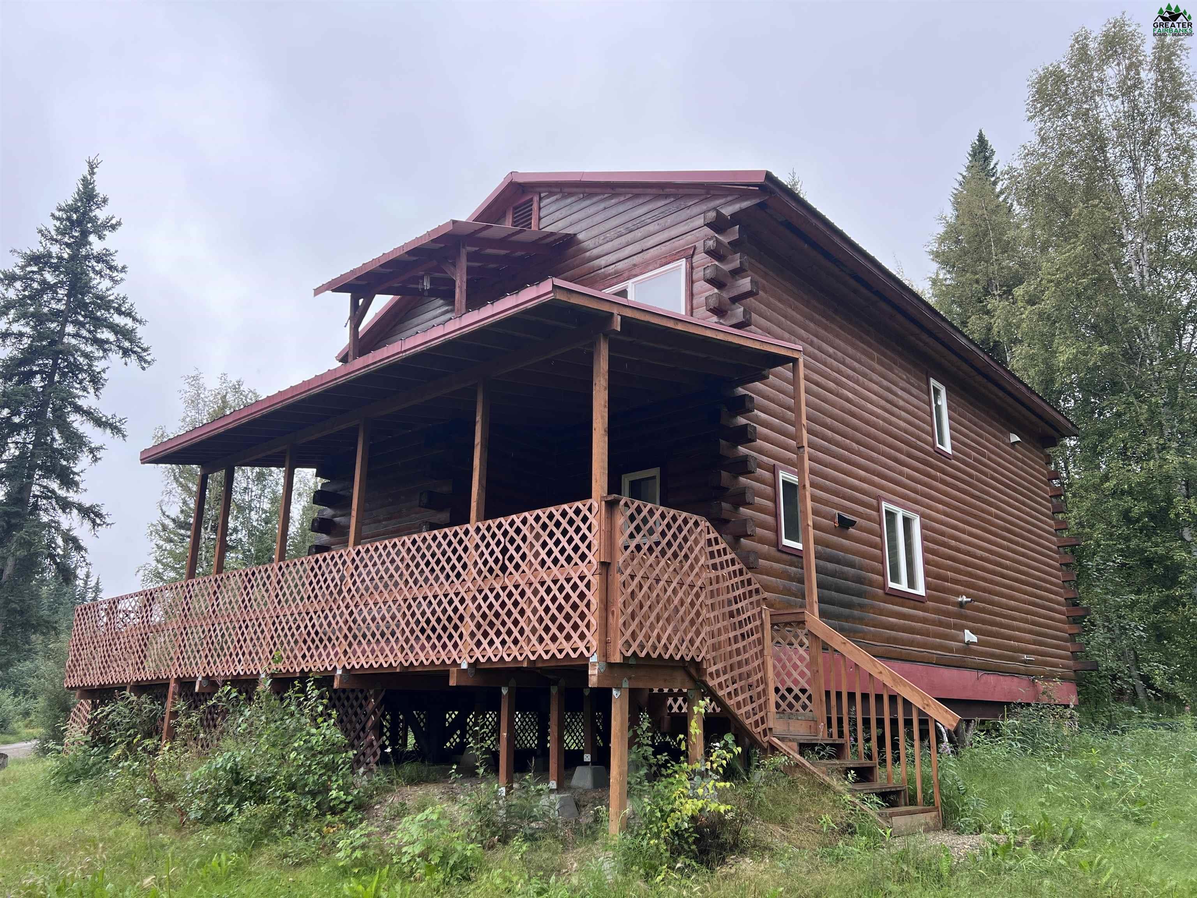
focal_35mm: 26
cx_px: 598
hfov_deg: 67.3
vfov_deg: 53.1
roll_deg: -0.7
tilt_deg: +15.7
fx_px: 899
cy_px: 449
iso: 50
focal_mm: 5.7
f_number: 1.5
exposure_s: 1/308
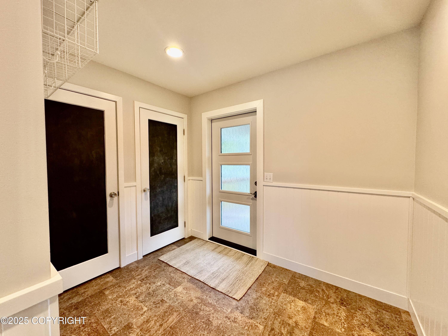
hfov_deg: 102.1
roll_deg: +0.1
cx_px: 224
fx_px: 181
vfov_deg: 85.7
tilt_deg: -2.7
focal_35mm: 14
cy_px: 168
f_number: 2.2
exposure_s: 1/120
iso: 200
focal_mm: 2.22
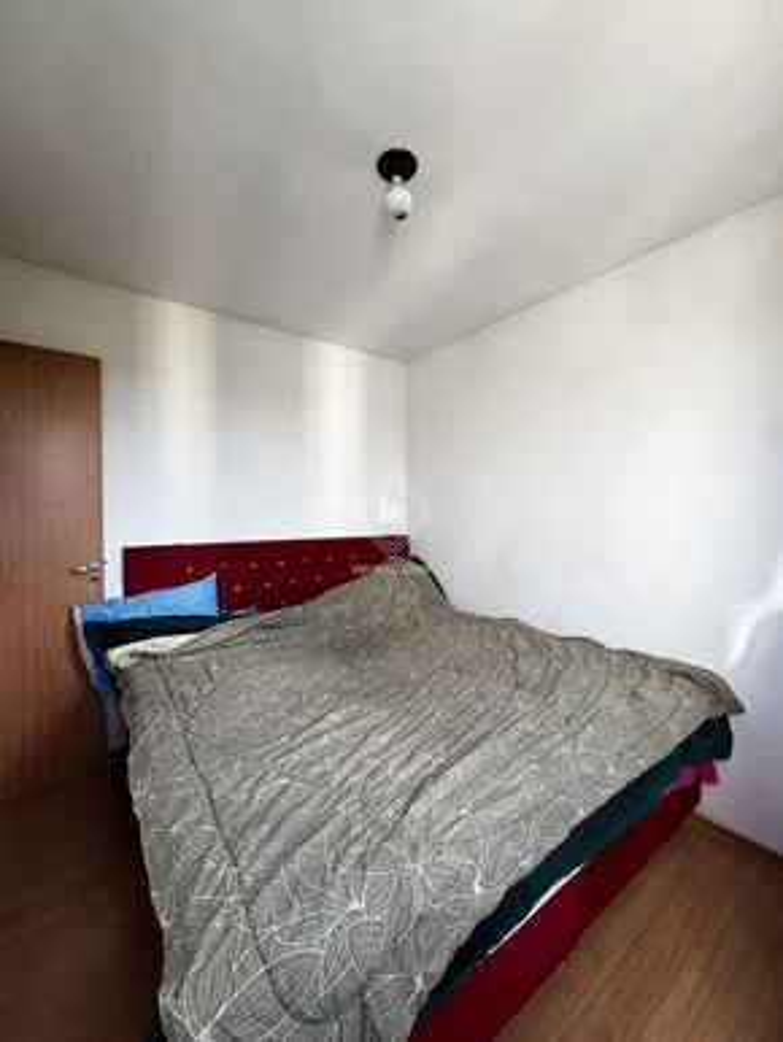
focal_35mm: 14
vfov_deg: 102.0
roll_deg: -0.1
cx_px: 392
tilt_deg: -1.3
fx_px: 422
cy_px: 521
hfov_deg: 85.7
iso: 125
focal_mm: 2.22
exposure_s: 1/99
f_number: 2.2
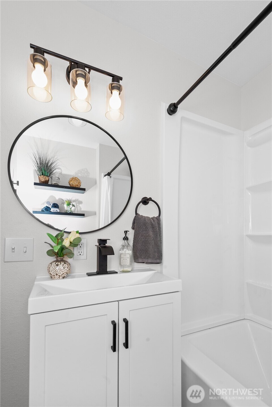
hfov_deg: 77.4
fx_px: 170
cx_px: 136
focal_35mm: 15
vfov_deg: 100.4
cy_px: 204
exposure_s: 1/200
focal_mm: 15
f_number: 7.1
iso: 640
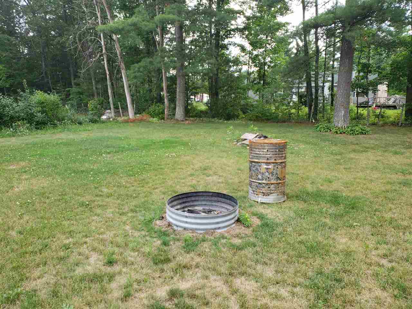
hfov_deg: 67.3
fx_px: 309
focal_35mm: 26
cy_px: 154
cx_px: 206
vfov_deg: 53.1
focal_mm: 4.3
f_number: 2.4
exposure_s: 1/172
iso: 50
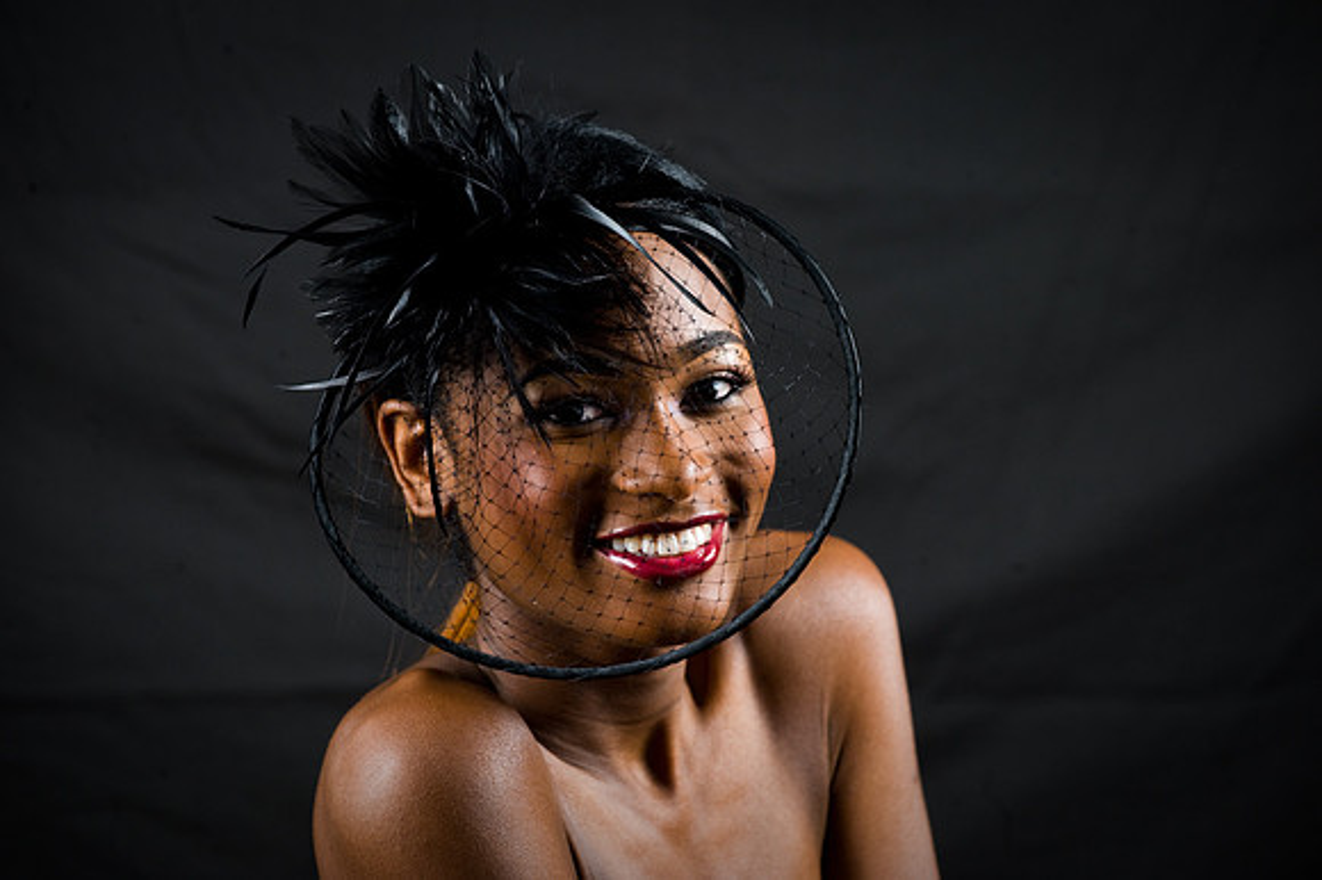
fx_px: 5872
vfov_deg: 8.6
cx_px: 661
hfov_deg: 12.8
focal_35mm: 160
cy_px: 440
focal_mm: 160
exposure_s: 1/125
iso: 320
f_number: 5.6
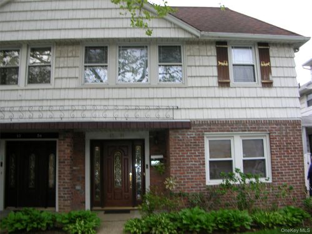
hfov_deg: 52.7
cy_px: 117
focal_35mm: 35
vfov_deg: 40.6
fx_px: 315
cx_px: 156
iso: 50
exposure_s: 1/30
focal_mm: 5.8
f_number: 2.8
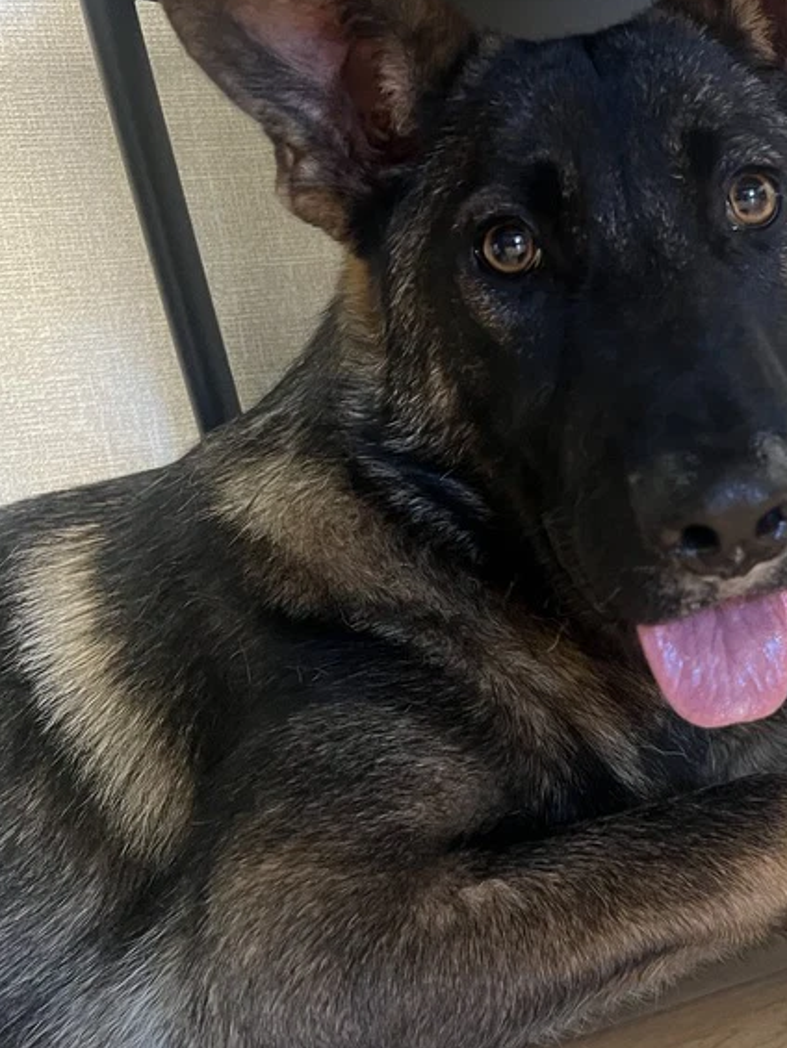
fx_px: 1394
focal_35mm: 46
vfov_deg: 41.1
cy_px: 603
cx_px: 681
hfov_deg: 30.4
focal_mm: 5.7
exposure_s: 1/60
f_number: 1.5
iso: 320
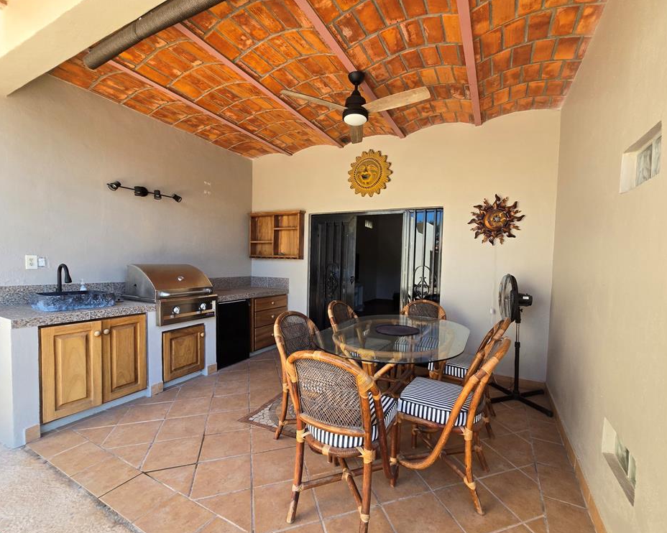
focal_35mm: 14
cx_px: 354
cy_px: 272
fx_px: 276
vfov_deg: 88.0
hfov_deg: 100.6
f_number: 2.2
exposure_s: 1/212
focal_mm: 2.2
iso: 50
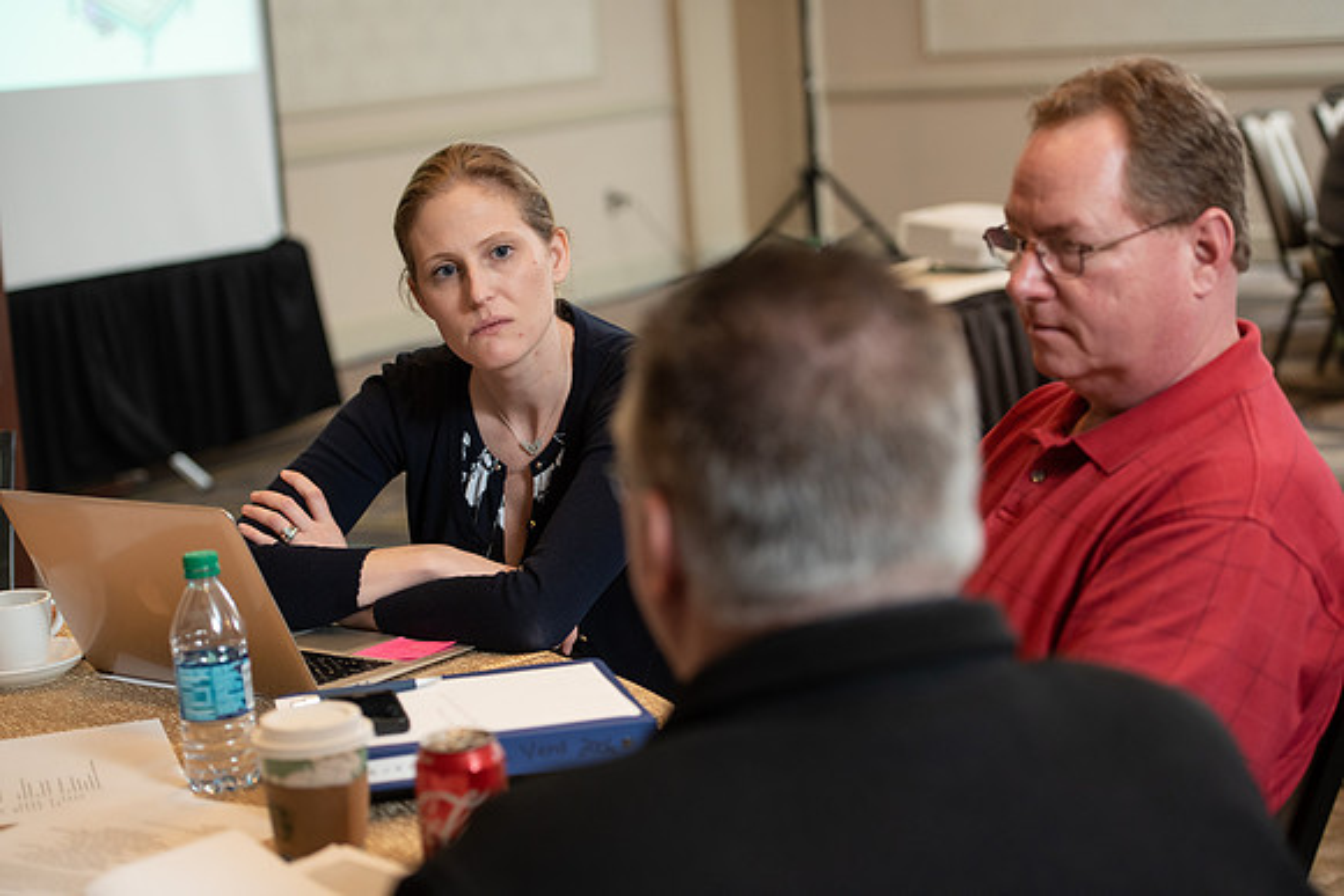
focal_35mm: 70
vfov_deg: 19.5
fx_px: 2614
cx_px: 672
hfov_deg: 28.8
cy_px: 448
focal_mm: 70
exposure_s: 1/200
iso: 1600
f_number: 3.5
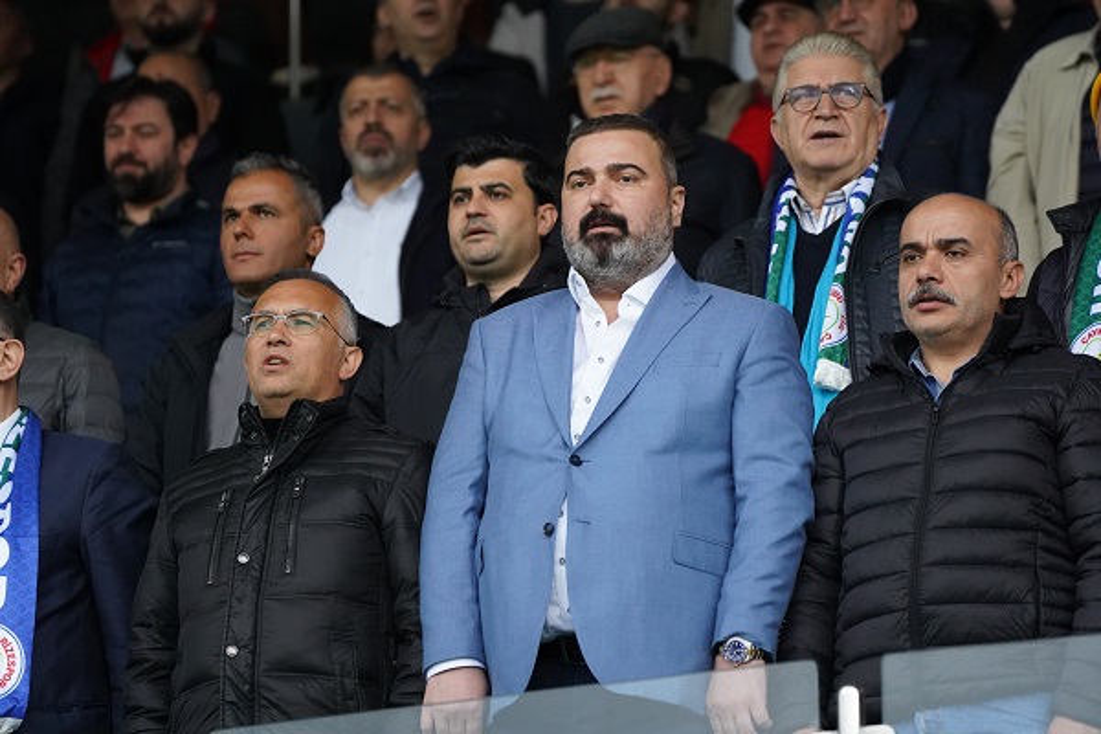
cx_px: 550
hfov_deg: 7.7
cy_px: 367
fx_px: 8196
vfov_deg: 5.1
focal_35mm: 268
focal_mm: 268
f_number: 5.6
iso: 6400
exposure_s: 1/2000
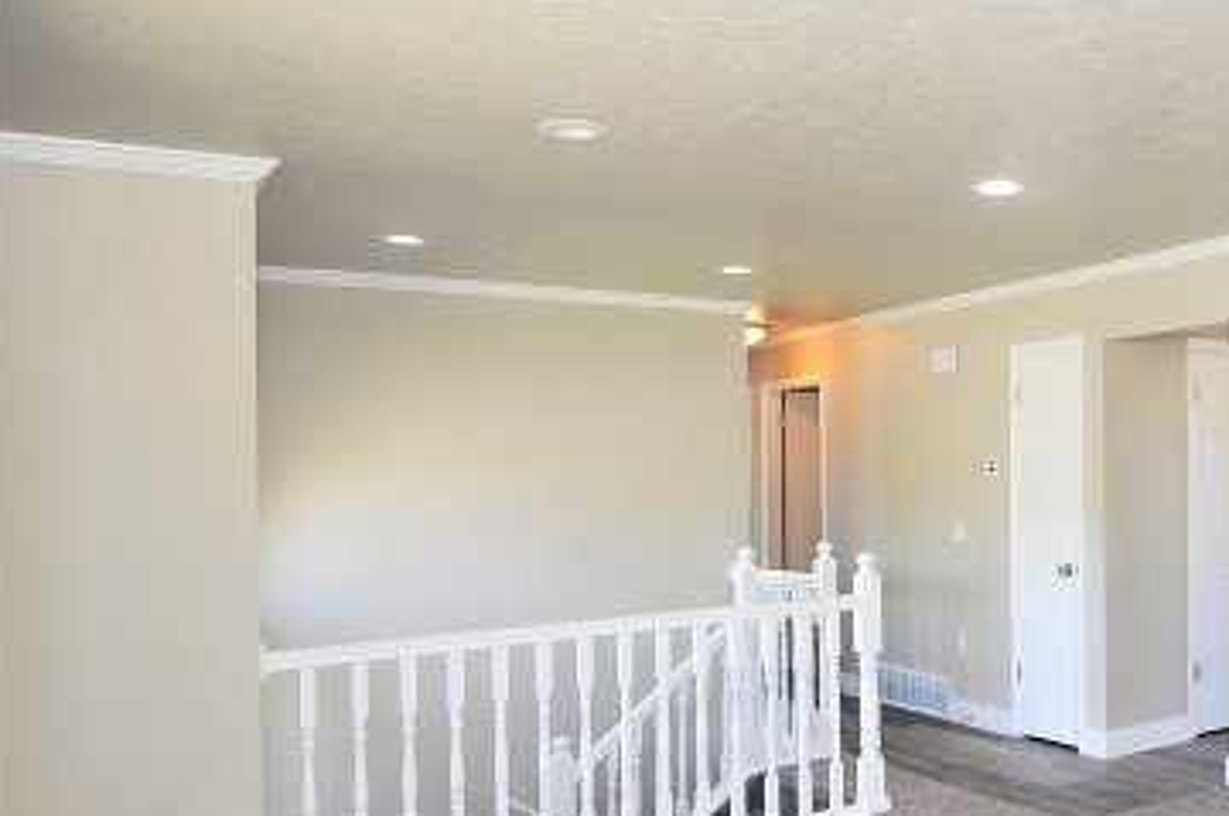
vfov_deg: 40.2
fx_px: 1091
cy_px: 579
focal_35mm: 32
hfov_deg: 52.5
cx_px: 1079
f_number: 4.5
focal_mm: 12
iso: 200
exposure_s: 1/80
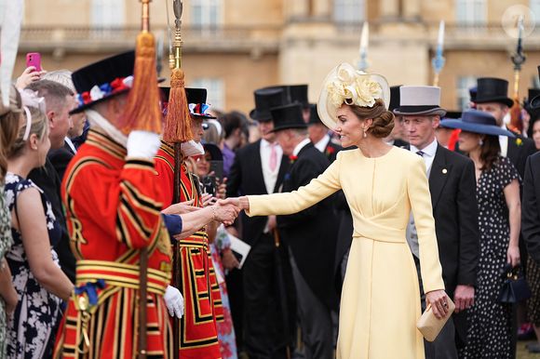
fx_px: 2144
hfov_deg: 14.4
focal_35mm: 143
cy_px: 180
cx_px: 270
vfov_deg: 9.6
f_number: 3.2
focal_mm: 143
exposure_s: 1/1000
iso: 250
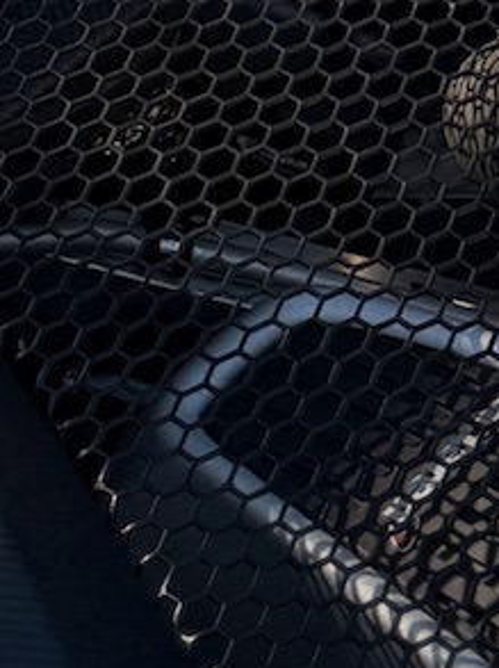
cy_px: -310
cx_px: -1021
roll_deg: +3.2
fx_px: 3236
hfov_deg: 7.6
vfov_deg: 11.3
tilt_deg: -40.5
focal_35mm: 168
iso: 80
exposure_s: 1/943
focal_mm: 6.76
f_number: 1.78
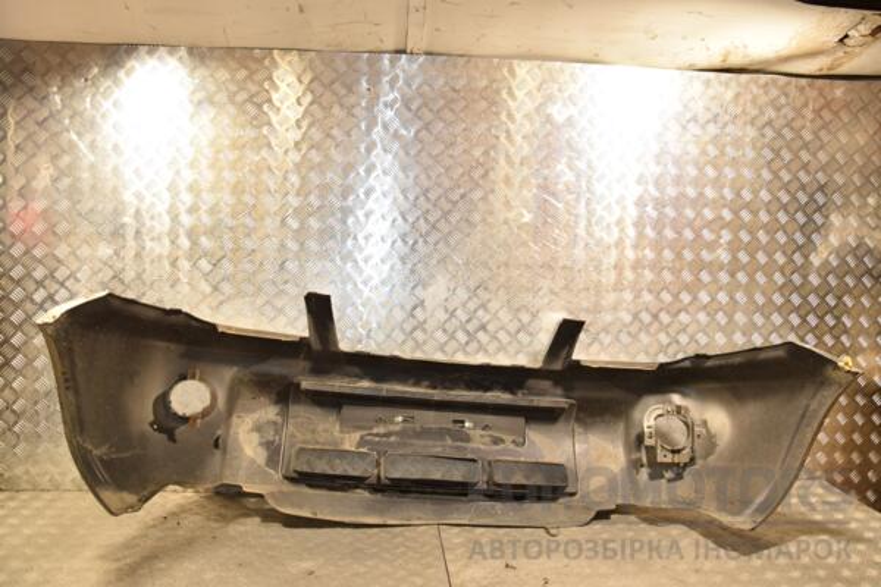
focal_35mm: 27
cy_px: 294
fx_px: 661
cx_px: 440
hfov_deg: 67.4
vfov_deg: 47.9
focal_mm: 18
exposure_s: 1/160
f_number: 5
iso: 800
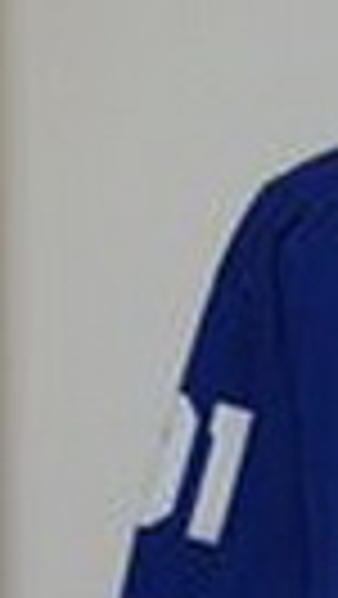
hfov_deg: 4.8
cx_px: 798
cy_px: 596
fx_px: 3944
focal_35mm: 248
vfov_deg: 8.6
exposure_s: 1/20
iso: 4000
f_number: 4.5
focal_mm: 42
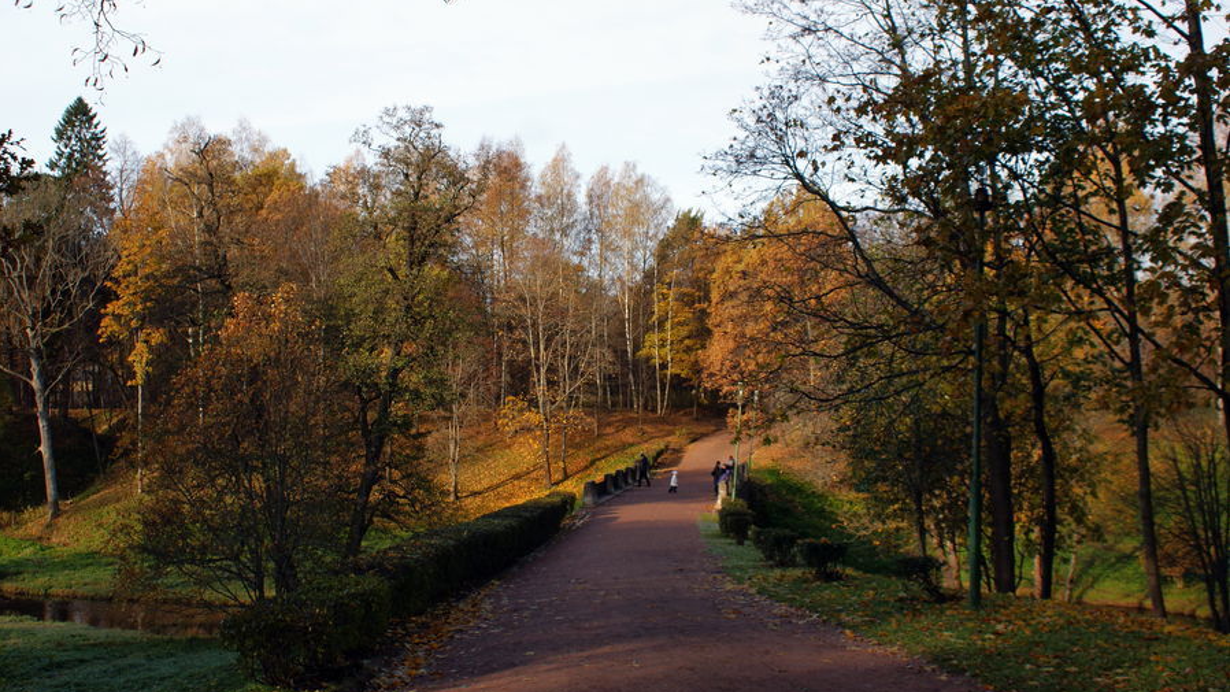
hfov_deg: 49.4
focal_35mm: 41
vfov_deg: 29.0
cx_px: 615
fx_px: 1337
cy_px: 333
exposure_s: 1/80
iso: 100
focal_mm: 26
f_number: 6.3
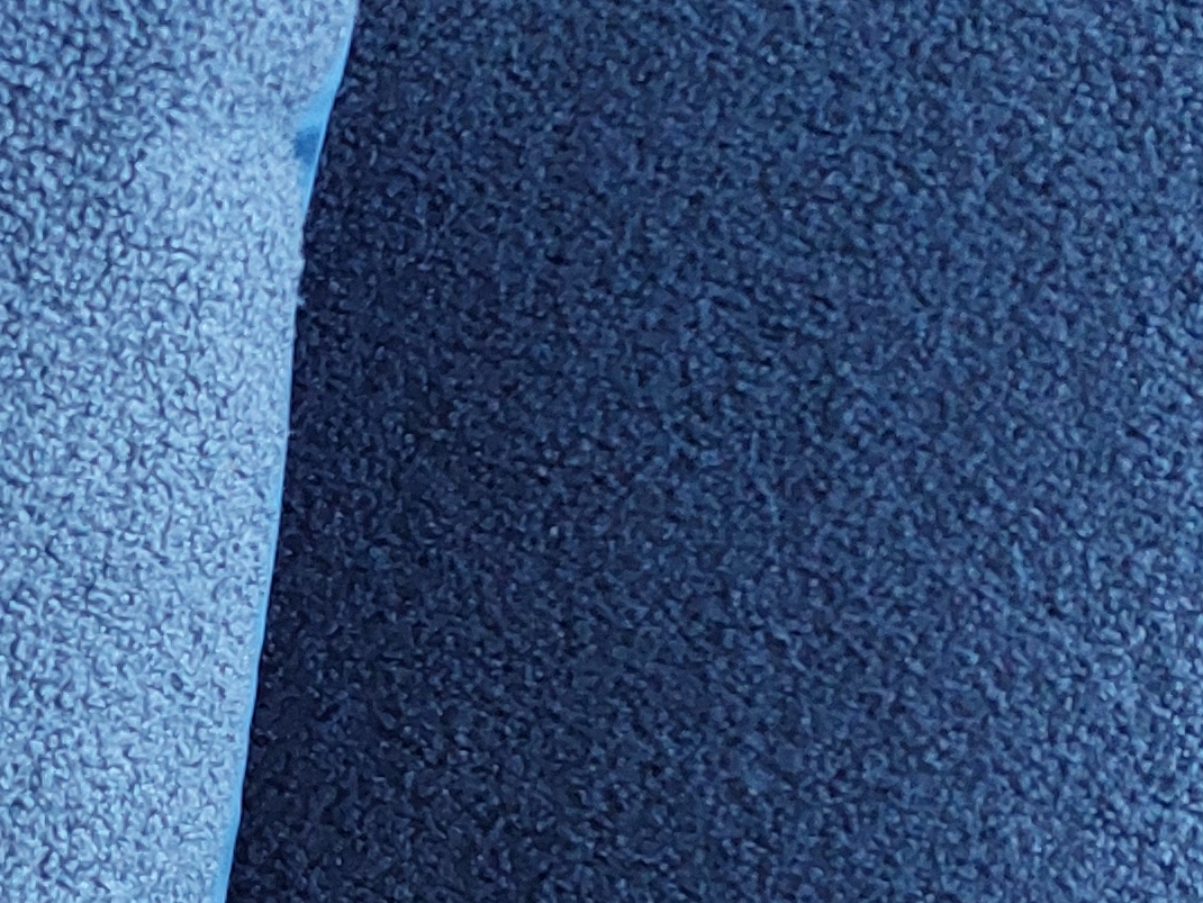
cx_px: -40
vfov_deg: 13.6
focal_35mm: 108
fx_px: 3754
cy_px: 717
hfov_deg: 17.7
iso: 400
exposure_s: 1/50
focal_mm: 5.23
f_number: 1.8
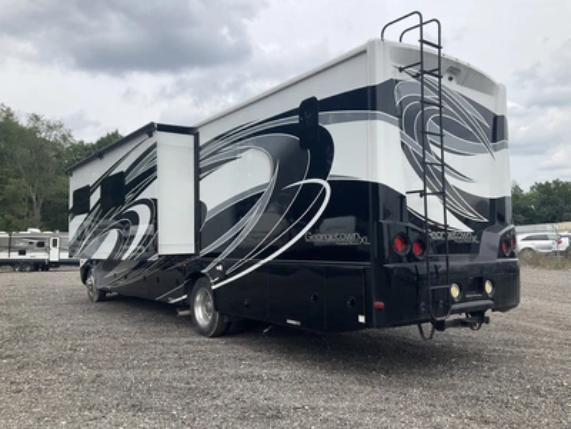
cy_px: 214
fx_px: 478
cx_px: 286
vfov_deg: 48.2
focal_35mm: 29
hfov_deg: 61.7
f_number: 1.8
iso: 25
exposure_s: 1/1279
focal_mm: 3
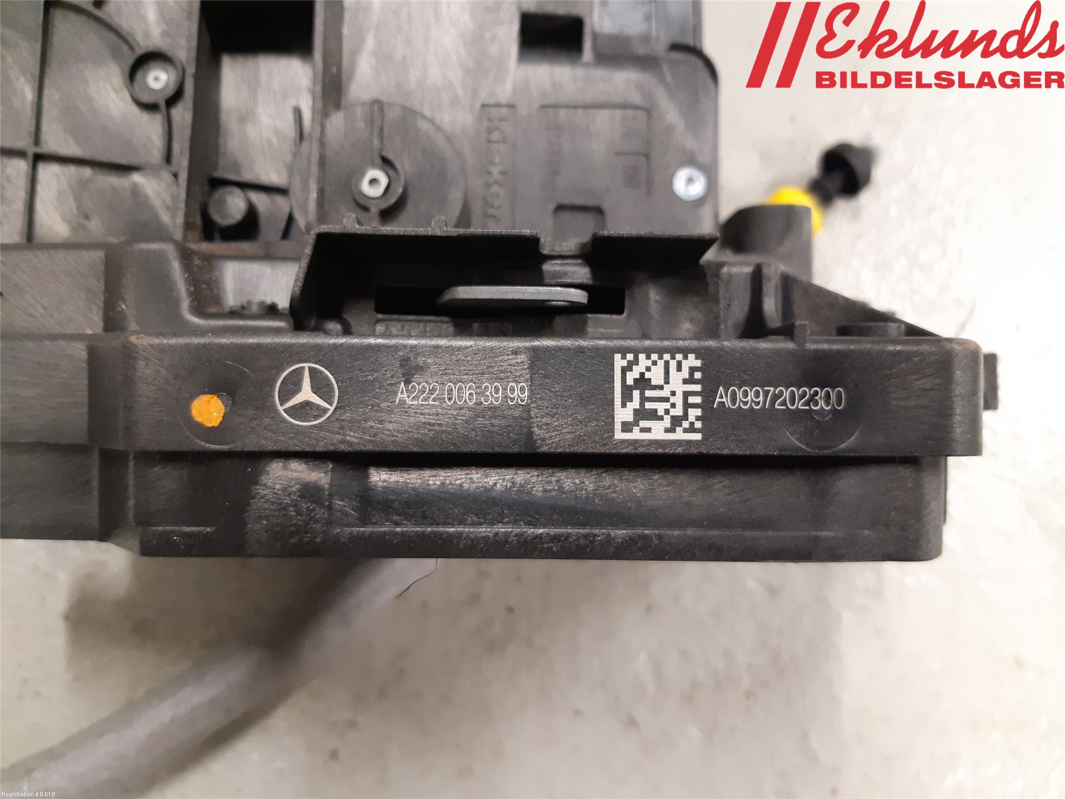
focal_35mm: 26
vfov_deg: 53.1
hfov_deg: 67.3
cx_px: 532
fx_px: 800
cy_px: 400
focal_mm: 3.93
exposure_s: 1/33
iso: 250
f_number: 1.7
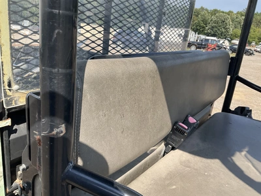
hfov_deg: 61.7
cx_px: 130
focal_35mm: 29
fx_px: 219
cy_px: 98
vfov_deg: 48.2
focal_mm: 3
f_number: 1.8
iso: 25
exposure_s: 1/627
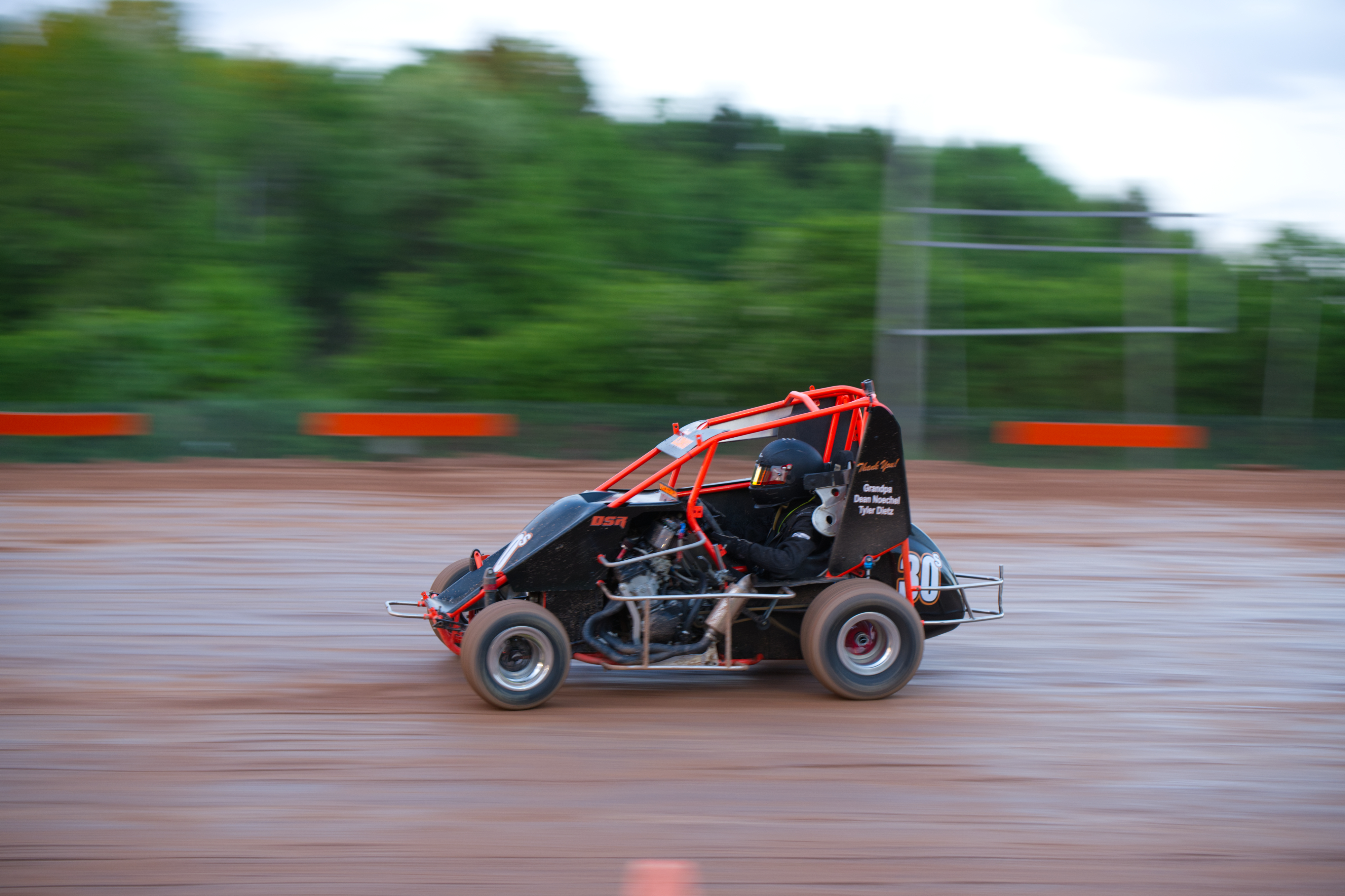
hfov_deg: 27.0
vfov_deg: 18.2
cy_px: 448
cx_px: 672
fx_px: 2801
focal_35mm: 75
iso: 400
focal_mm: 75
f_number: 3.2
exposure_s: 1/80
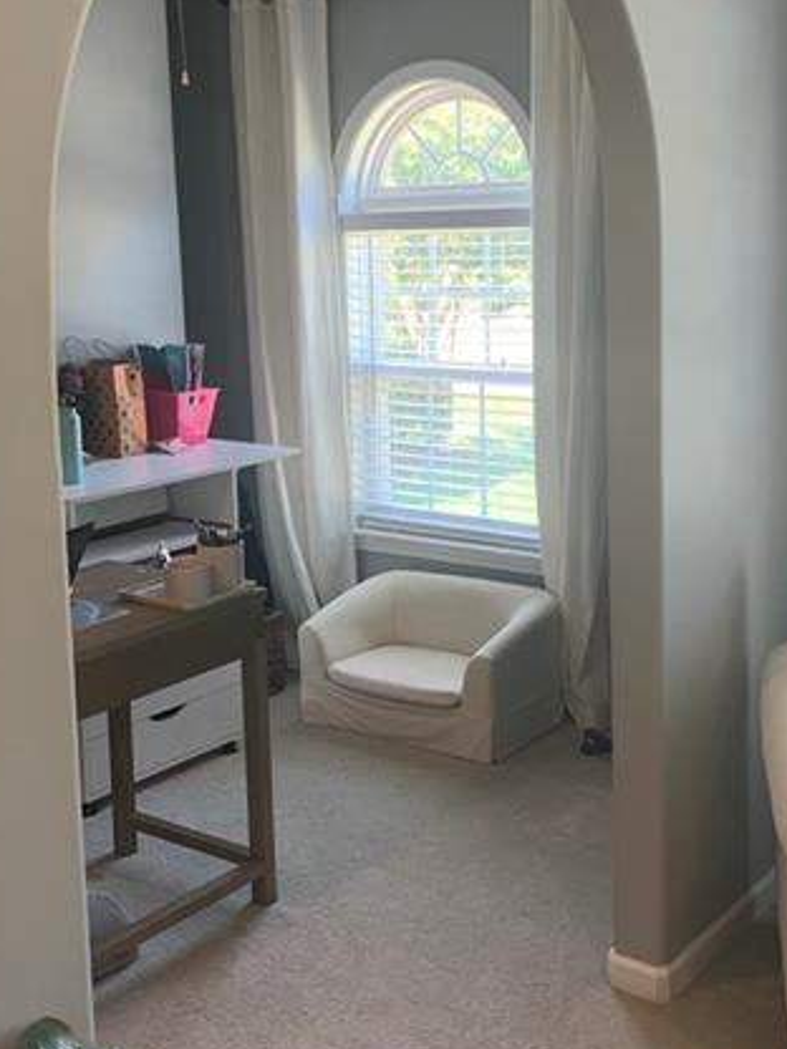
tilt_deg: -8.2
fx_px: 1455
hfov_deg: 30.3
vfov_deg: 39.5
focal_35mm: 48
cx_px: 368
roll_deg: +2.1
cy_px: 436
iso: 100
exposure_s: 1/75
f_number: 1.8
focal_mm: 4.25
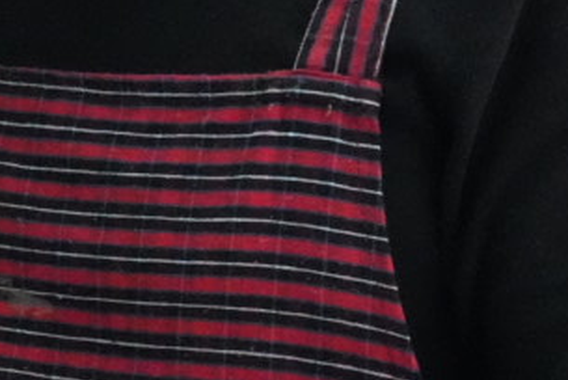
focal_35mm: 249
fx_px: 3932
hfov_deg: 7.7
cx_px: -760
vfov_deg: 5.5
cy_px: 151
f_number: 4.5
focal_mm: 47
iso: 16000
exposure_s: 1/320
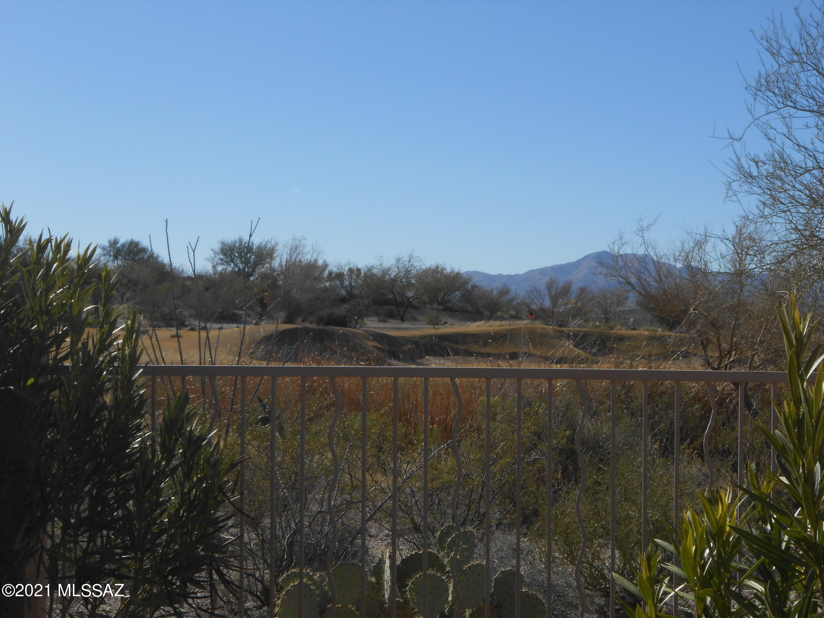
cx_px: 412
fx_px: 1500
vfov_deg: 23.3
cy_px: 309
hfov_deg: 30.7
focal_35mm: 63
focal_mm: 11.3
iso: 80
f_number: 5.6
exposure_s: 1/800
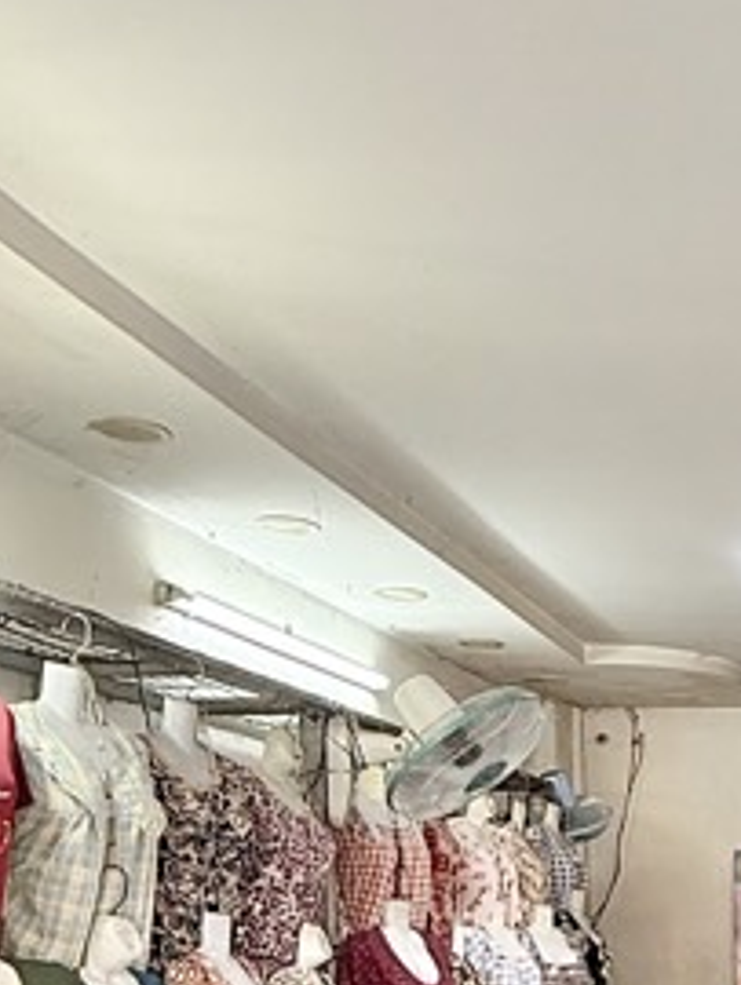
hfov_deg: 24.3
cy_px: 1018
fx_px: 1510
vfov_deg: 32.7
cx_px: 949
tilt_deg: -0.8
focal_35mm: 53
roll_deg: +0.1
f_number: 2.2
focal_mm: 2.22
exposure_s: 1/50
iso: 200
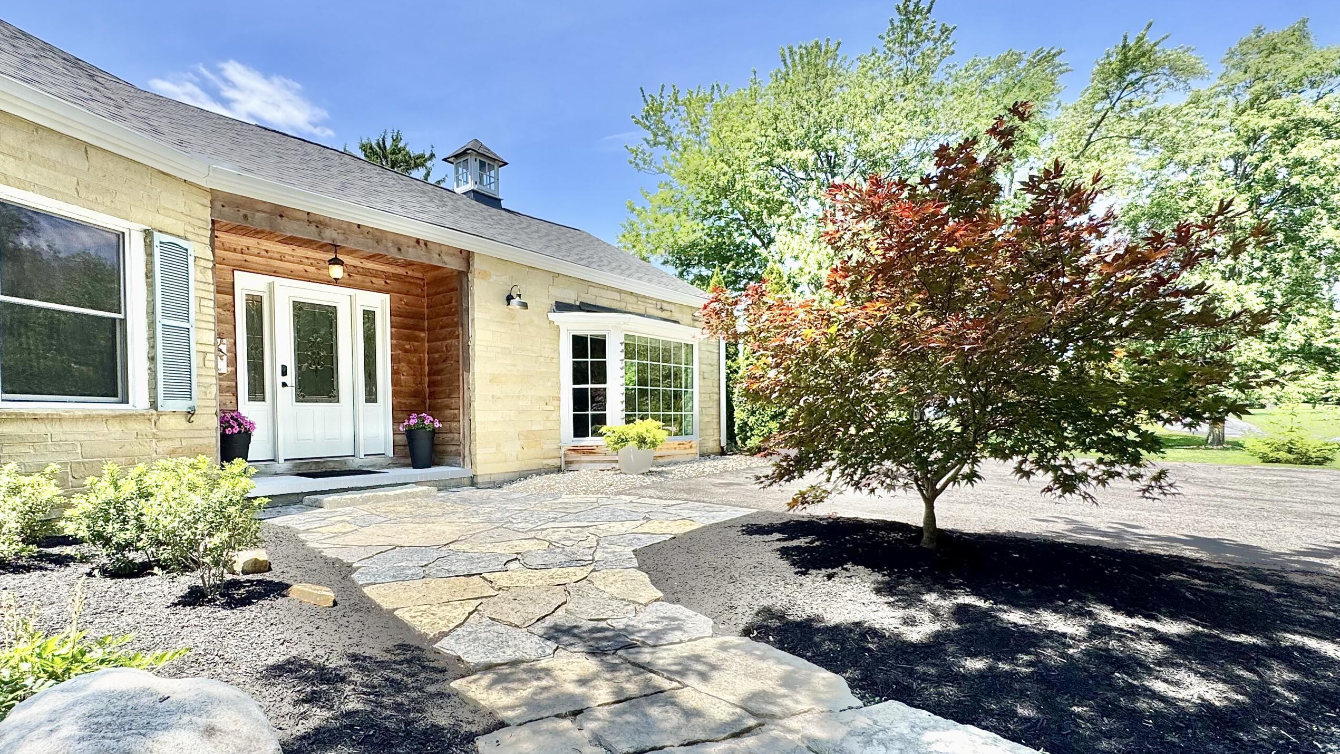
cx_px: 622
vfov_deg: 60.6
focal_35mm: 18
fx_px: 640
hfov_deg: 92.5
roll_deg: +0.5
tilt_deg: -1.8
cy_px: 444
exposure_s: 1/1299
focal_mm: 2.22
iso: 50
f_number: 2.2
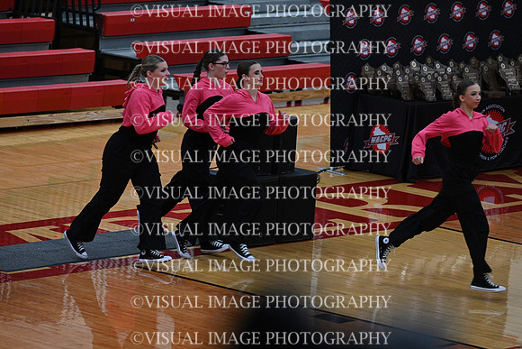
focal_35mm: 200
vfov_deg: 6.9
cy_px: 174
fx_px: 2901
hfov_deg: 10.3
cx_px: 261
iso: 4000
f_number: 4
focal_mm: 200
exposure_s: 1/400
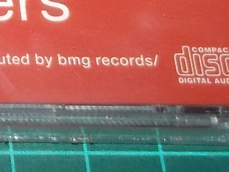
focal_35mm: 143
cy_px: -167
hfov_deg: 12.1
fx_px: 946
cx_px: -239
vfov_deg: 9.7
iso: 200
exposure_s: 1/30
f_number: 3.3
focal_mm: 4.1
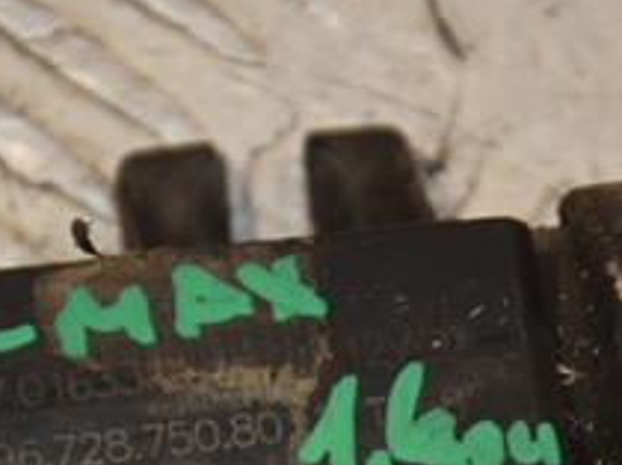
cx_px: 314
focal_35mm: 461
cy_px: 554
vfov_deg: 3.2
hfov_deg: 4.3
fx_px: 8282
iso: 800
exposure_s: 1/160
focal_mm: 105
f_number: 5.6
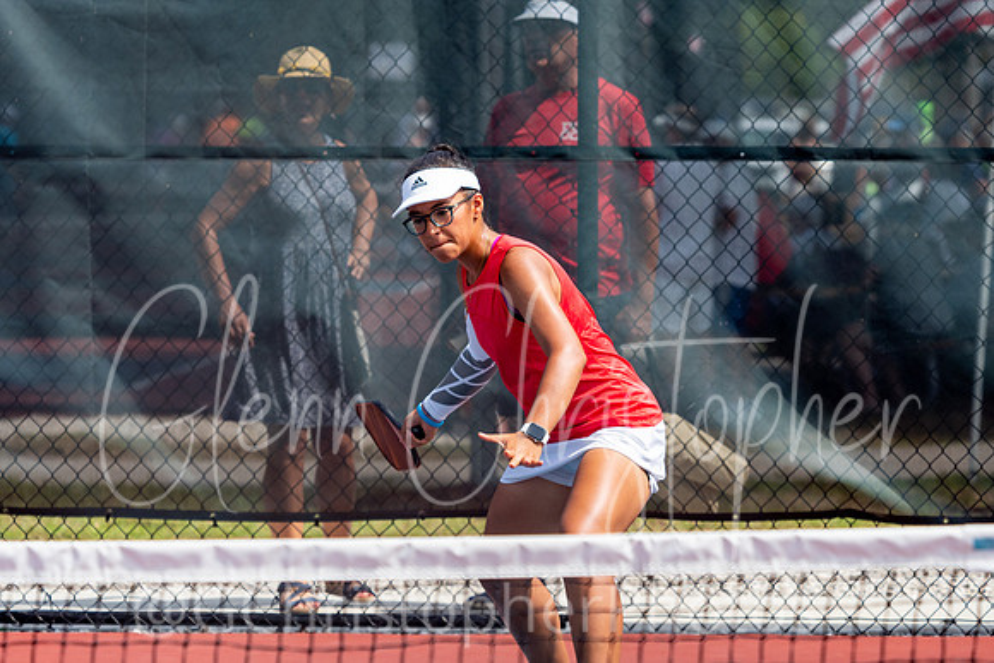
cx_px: 499
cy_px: 304
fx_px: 6308
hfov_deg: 9.0
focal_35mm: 228
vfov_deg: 6.0
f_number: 3.5
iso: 200
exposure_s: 1/1600
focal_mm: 106
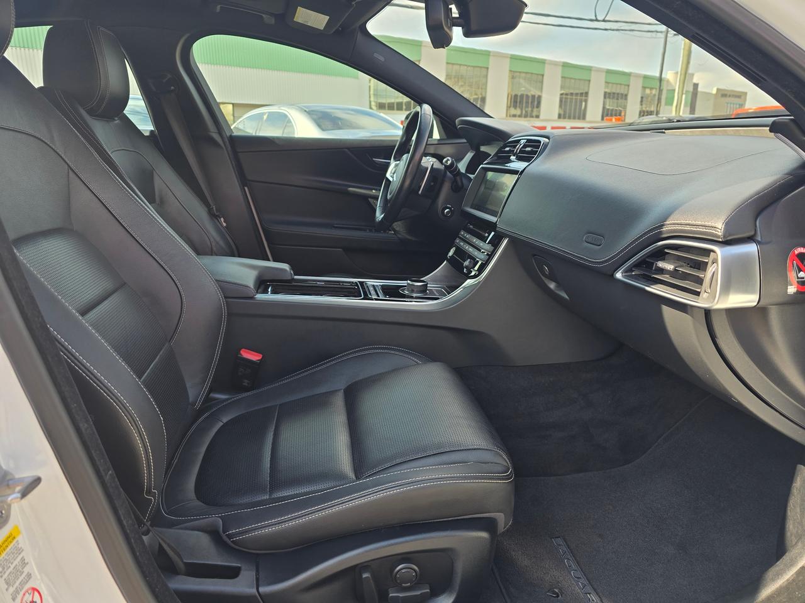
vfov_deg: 58.9
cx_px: 402
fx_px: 535
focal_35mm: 23
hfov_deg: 73.9
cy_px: 302
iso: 32
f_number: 1.7
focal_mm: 6.3
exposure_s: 1/359
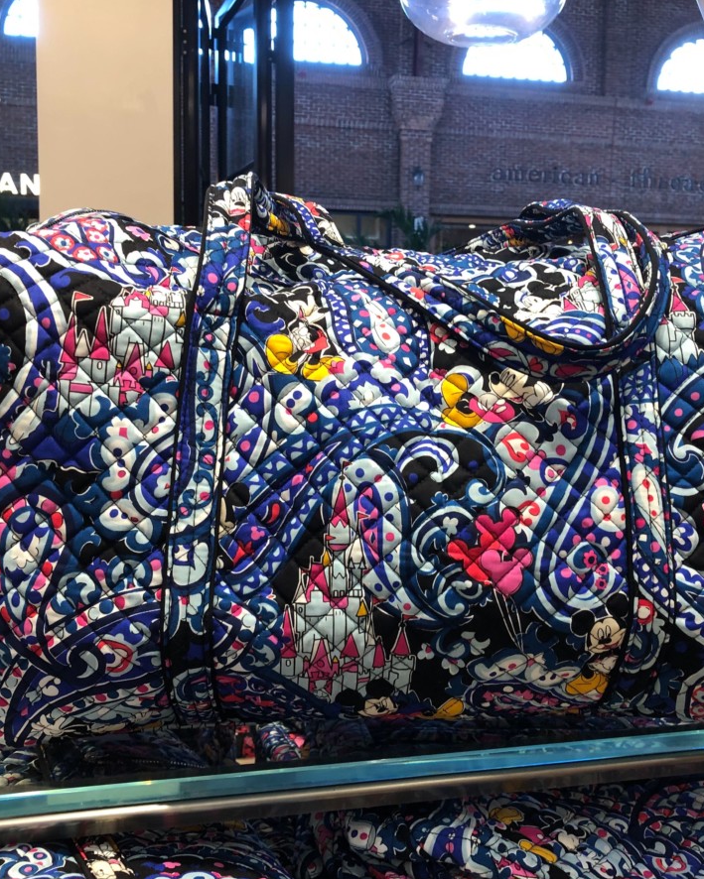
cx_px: 397
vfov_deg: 49.1
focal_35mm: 37
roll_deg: -1.0
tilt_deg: -7.5
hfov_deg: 40.1
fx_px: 963
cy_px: 445
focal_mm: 3.99
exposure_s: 1/24
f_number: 1.8
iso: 40
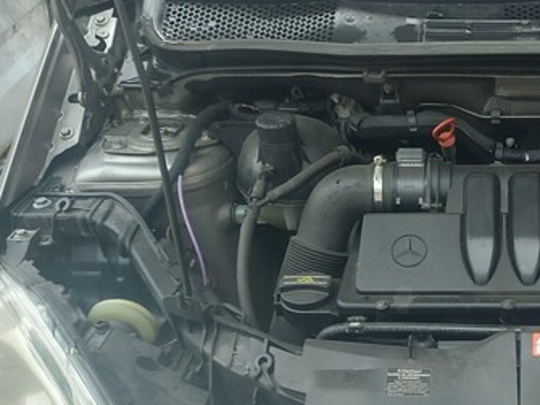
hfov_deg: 40.7
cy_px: 300
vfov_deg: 33.0
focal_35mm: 43
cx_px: 479
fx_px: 671
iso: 200
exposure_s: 1/40
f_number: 1.8
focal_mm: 5.23
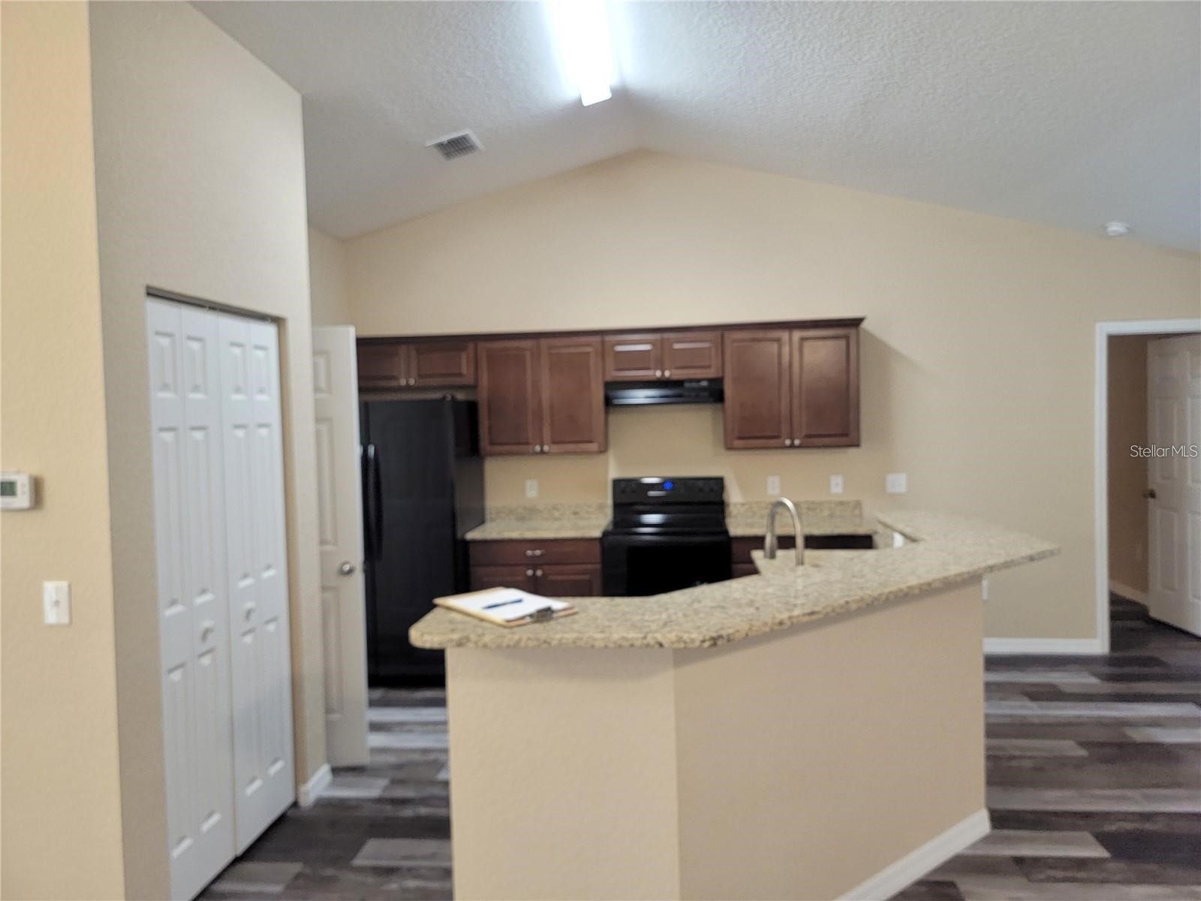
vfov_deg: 56.8
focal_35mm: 24
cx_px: 600
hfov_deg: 71.6
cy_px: 450
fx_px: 833
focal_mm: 6.7
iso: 250
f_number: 1.8
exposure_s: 1/60
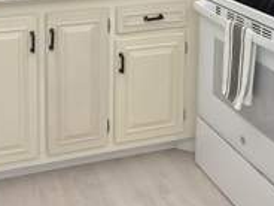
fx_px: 475
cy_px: -49
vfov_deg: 22.3
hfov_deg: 32.0
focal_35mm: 60
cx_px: 100
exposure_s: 1/120
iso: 100
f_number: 1.7
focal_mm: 6.3
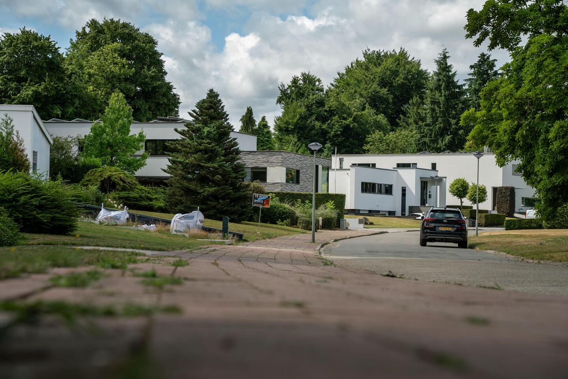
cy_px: 190
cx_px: 284
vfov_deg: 14.6
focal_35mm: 94
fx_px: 1483
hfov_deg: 21.7
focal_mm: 94
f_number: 5.6
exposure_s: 1/640
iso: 200
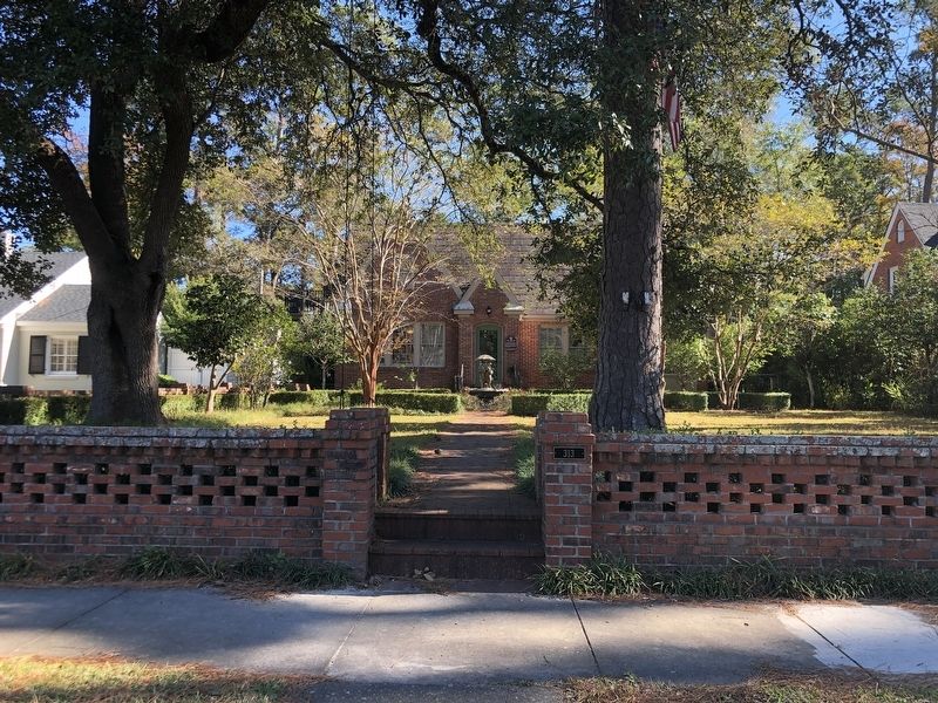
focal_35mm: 28
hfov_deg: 63.4
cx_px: 469
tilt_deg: +2.9
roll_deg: -0.1
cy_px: 352
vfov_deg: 49.7
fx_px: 759
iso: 20
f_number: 1.8
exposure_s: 1/211
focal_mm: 4
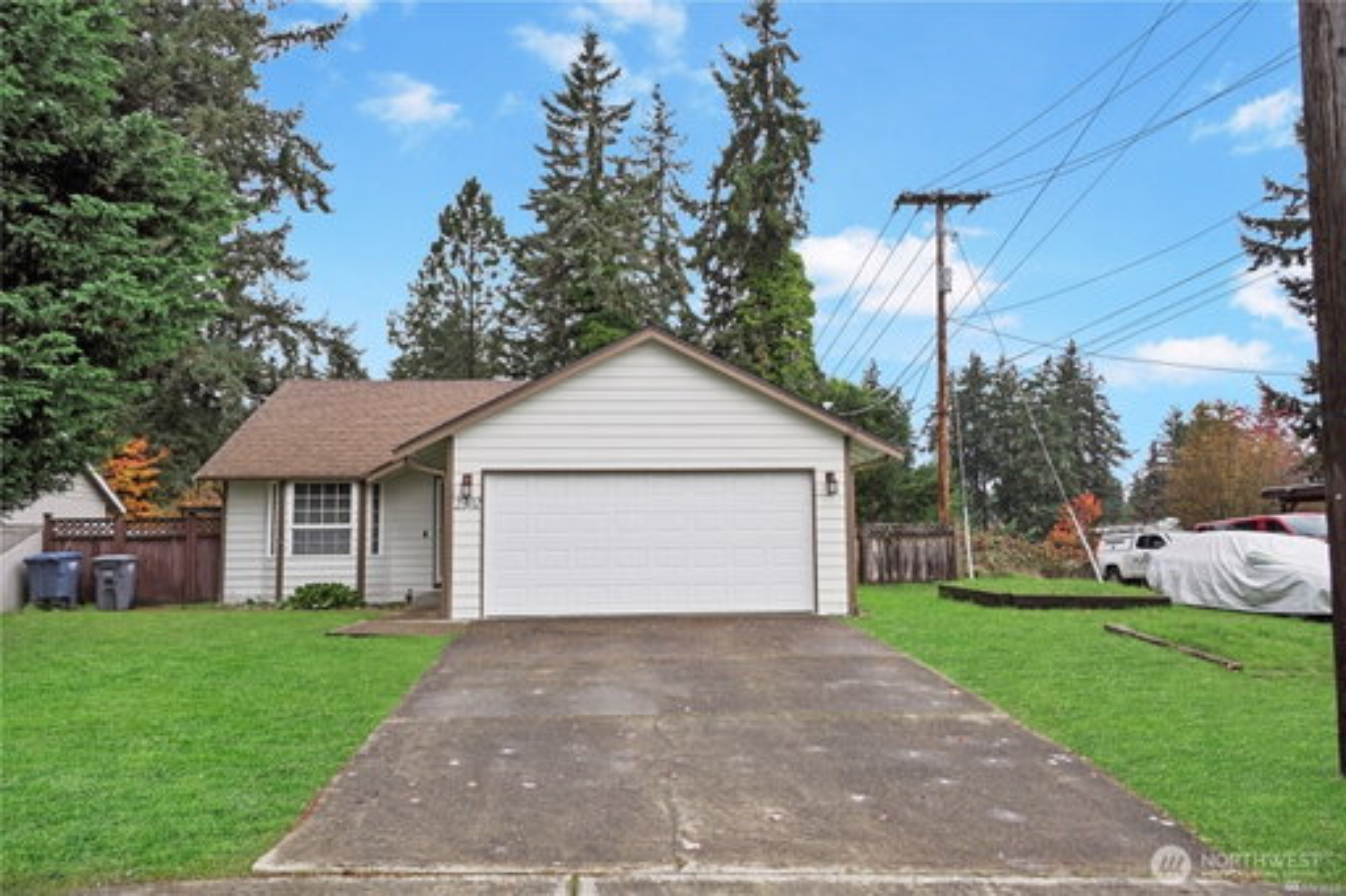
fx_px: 1009
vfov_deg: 47.9
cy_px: 448
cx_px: 673
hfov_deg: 67.4
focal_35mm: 27
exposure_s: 1/20
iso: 200
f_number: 11
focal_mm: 18
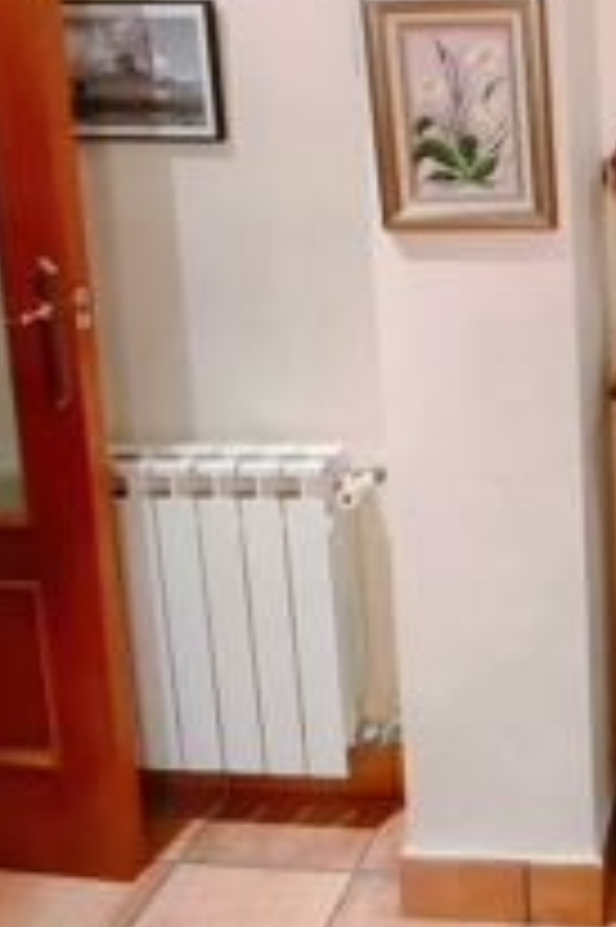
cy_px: 122
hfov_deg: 31.5
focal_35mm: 35
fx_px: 900
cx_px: 744
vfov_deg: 49.5
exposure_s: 1/50
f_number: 2.2
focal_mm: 1.76
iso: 400
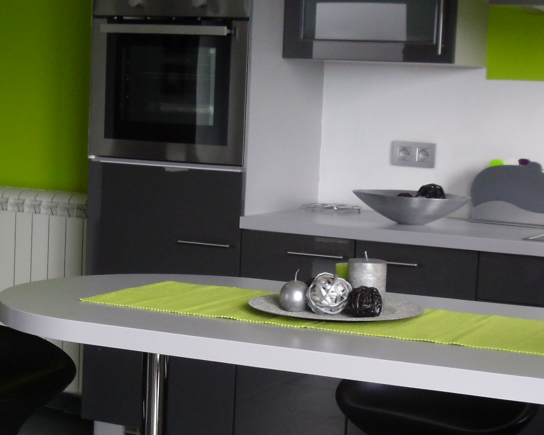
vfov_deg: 18.3
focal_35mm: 84
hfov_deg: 22.7
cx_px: 240
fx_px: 1353
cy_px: 247
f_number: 3.3
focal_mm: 5.6
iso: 100
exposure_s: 1/59
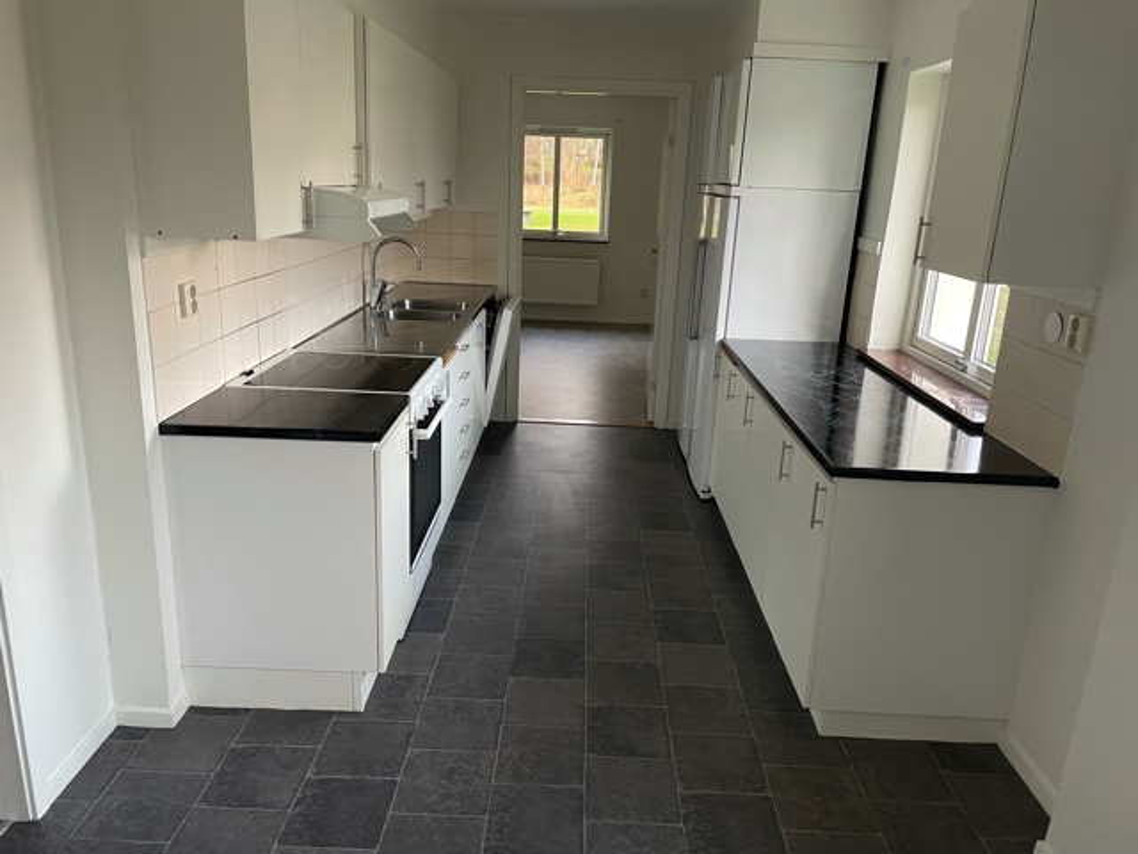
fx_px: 855
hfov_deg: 67.3
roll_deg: -2.0
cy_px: 427
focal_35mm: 26
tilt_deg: -17.0
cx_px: 569
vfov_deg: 53.1
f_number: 1.6
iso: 320
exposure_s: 1/60
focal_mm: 4.2
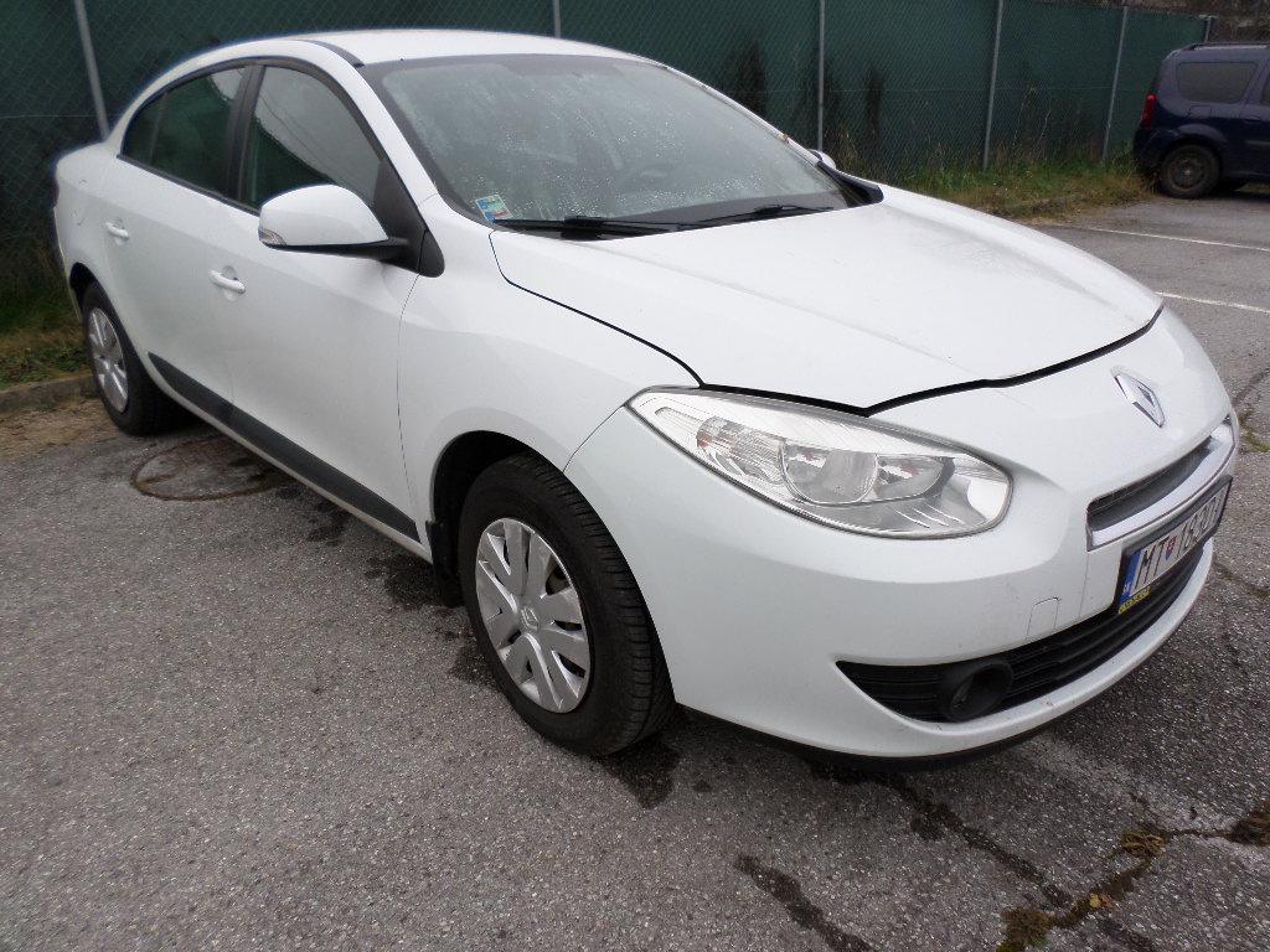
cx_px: 635
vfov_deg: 54.9
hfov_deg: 69.4
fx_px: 917
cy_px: 476
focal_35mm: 25
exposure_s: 1/350
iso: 80
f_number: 2.5
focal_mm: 4.5
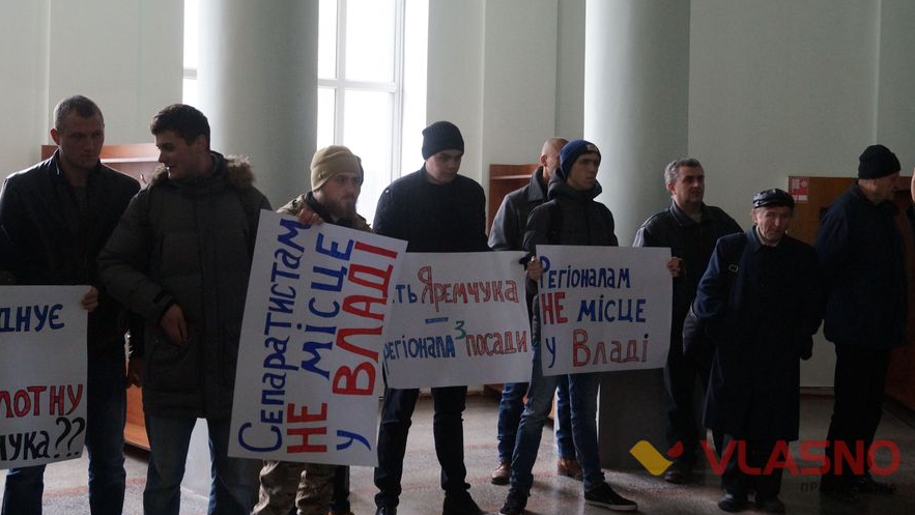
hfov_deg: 42.9
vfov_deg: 24.9
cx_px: 463
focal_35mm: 48
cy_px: 248
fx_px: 1165
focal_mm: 30
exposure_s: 1/60
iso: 2500
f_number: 6.3
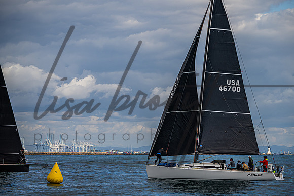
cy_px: 91
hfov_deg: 10.0
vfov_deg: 6.7
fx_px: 1684
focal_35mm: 206
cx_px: 159
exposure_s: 1/3200
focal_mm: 190
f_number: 5.6
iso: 400
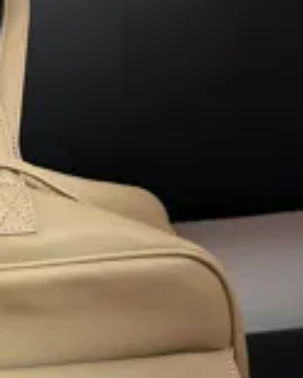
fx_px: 828
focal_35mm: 74
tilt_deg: -21.7
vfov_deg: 25.7
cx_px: -112
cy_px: 216
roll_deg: +1.4
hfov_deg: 18.9
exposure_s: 1/60
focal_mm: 6.86
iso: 400
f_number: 1.78
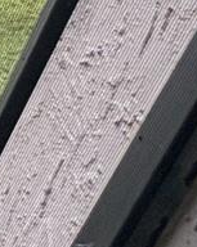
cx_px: -755
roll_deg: -0.1
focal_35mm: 114
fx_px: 833
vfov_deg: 15.6
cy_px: -114
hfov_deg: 6.6
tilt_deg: -25.0
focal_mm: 2.22
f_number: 2.2
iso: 100
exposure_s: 1/99
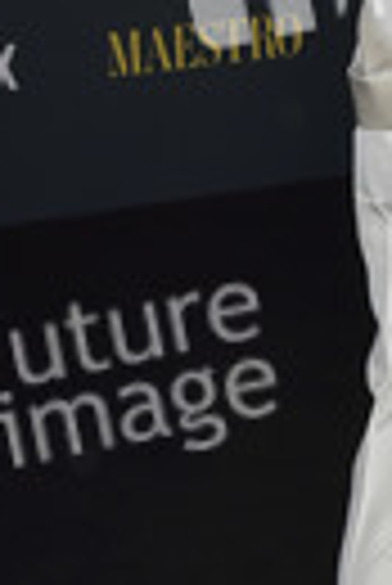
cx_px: 538
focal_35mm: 129
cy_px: 166
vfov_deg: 15.8
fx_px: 2101
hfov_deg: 10.4
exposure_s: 1/250
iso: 320
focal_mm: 42
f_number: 6.3
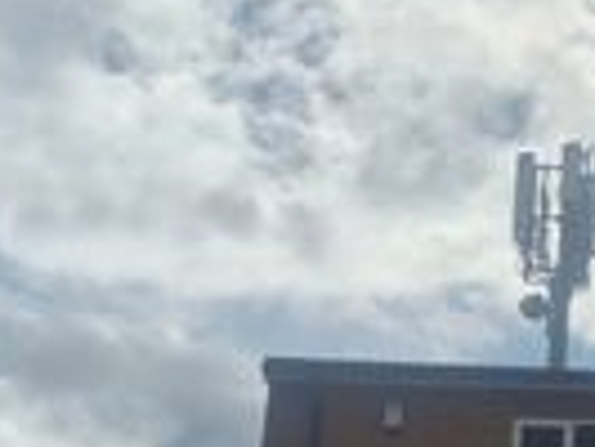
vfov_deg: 21.2
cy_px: 340
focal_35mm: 69
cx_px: 841
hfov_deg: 23.6
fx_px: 1187
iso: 25
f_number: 1.8
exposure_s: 1/10496
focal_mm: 5.4
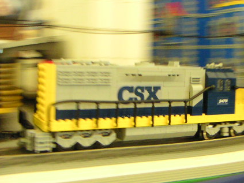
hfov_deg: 34.0
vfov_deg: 26.0
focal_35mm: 56
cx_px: 166
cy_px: 72
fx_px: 395
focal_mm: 4.8
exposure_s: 1/15
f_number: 2.8
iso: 400
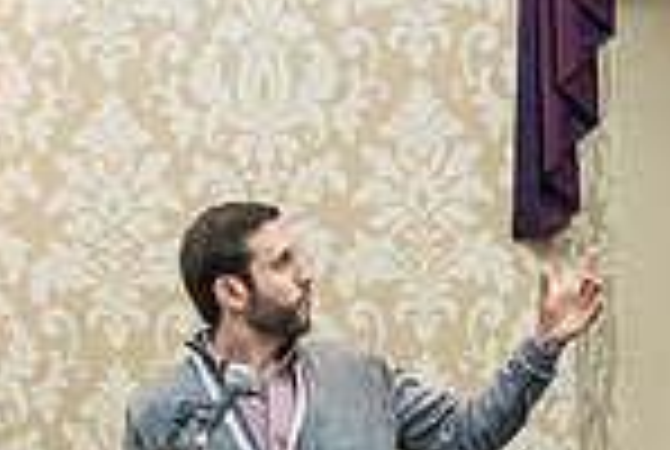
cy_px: 826
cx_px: -247
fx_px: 7608
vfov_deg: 3.4
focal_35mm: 408
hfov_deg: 5.0
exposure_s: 1/160
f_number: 3.5
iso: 3200
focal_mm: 70
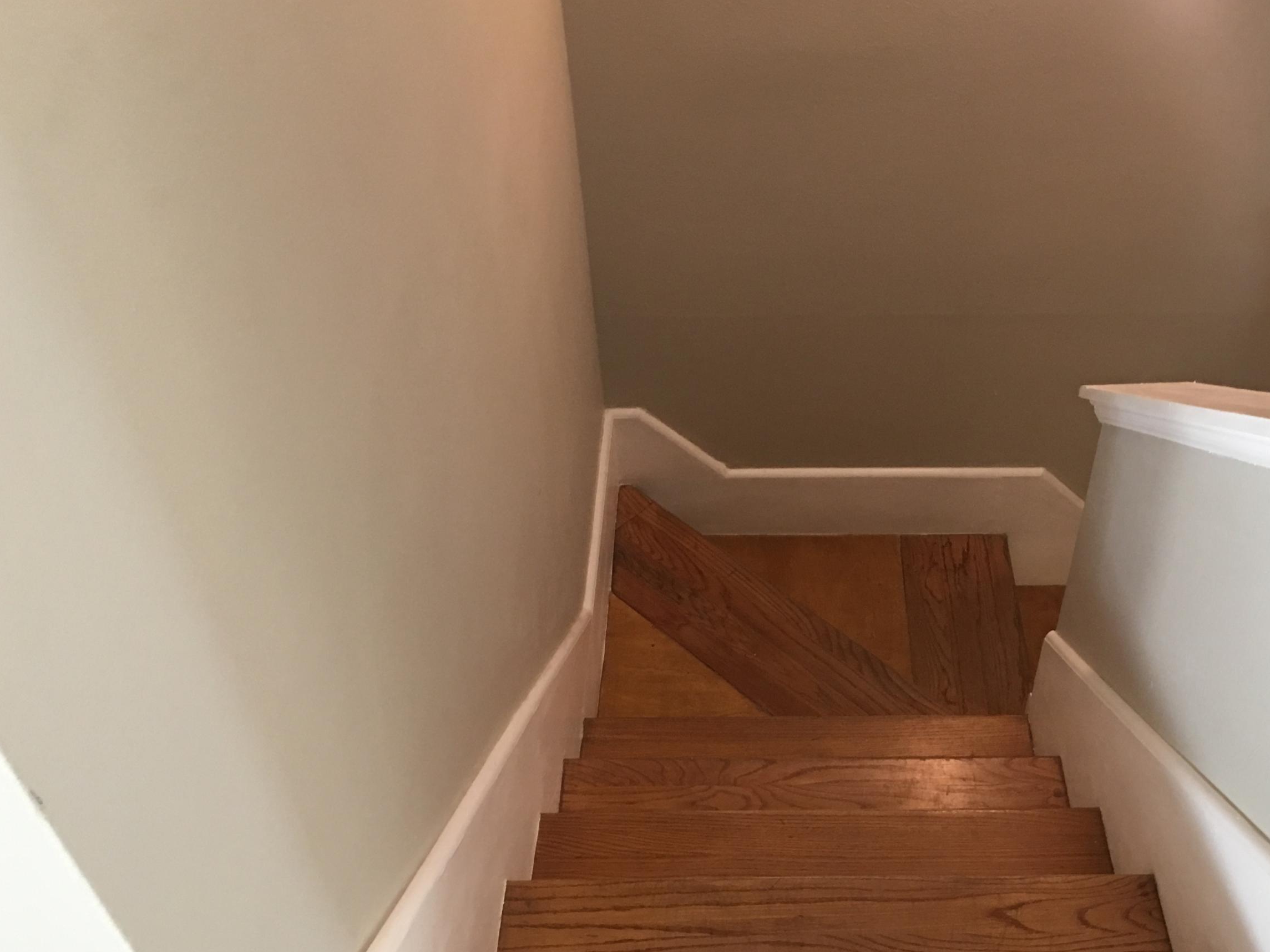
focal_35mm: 38
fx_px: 1394
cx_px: 767
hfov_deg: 48.7
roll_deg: -0.5
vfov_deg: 37.7
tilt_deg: -43.9
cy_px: 524
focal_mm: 4.15
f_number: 2.2
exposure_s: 1/8
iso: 100
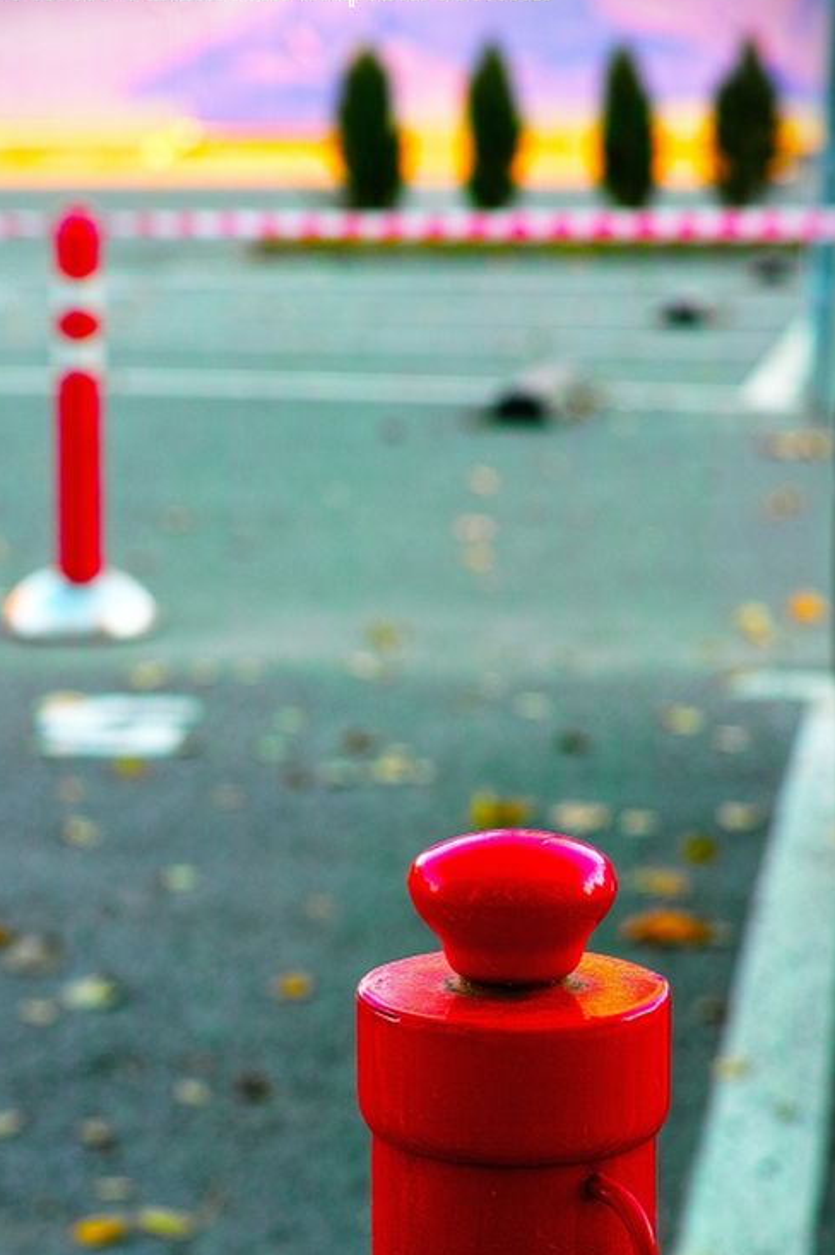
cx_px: 367
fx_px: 3207
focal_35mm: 92
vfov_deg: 22.1
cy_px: 716
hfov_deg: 14.8
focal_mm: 50
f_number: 5.6
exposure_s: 1/125
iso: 320
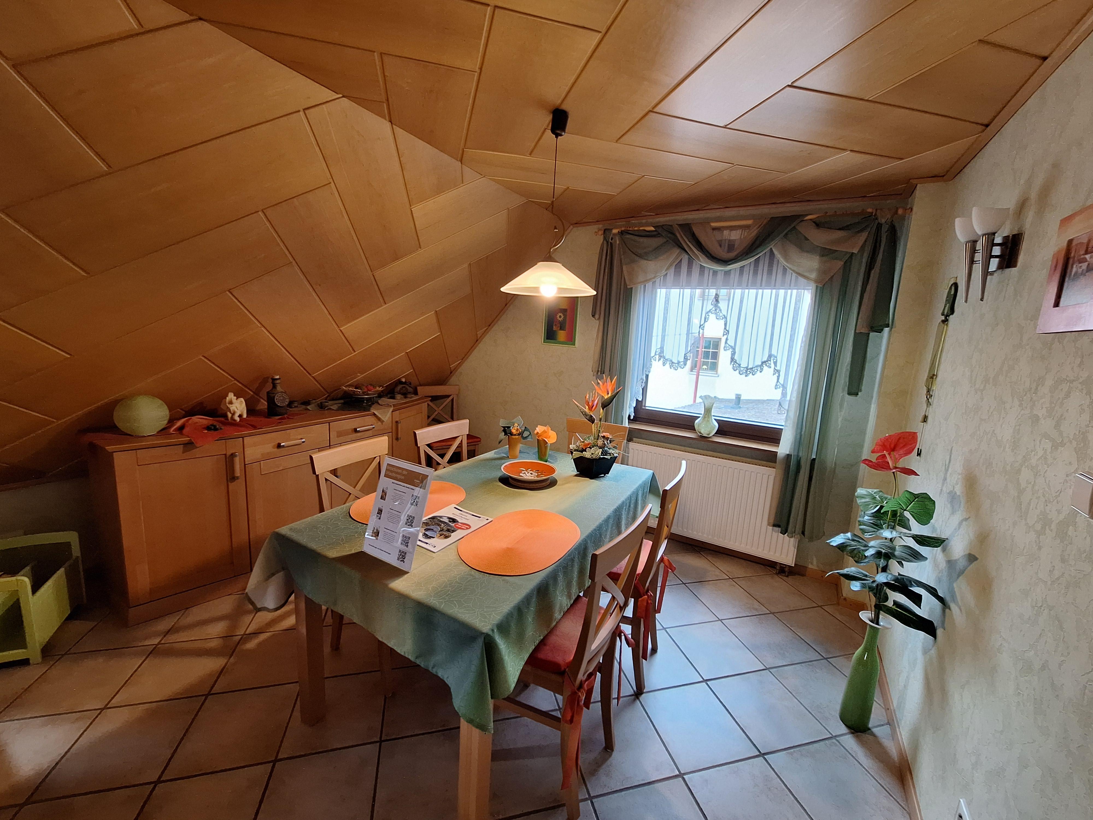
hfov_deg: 106.2
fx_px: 410
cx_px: 546
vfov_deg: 89.9
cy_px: 410
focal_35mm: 13
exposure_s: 1/40
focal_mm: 1.74
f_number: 2.2
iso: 100
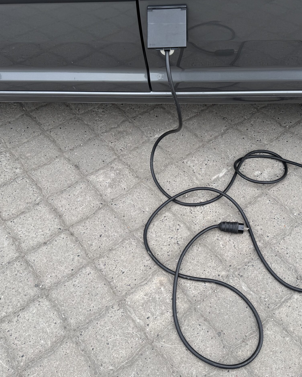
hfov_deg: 45.7
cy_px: 190
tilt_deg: -53.8
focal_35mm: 32
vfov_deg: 55.7
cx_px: 173
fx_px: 358
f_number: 1.78
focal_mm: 6.76
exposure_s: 1/419
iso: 80
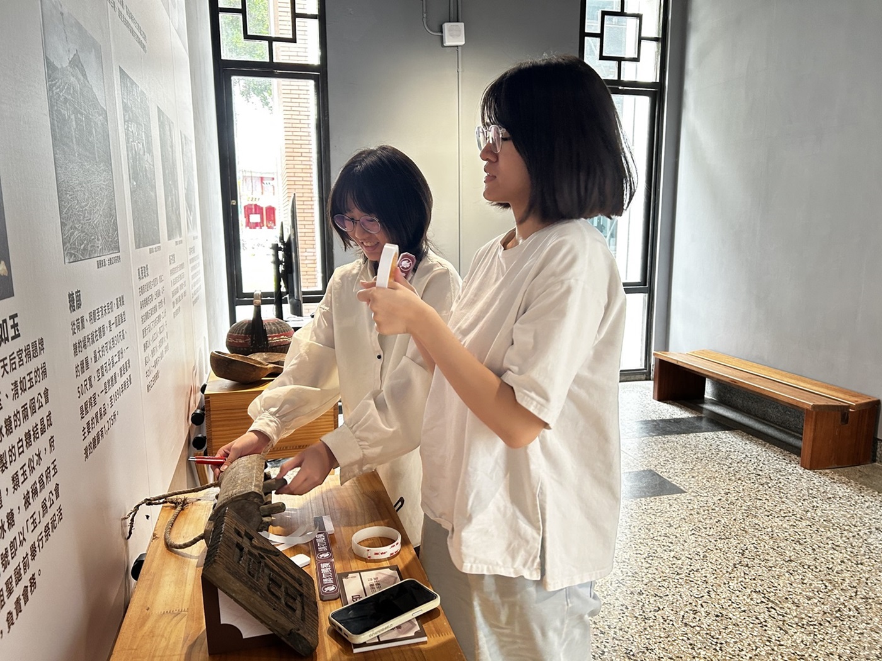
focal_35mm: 26
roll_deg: +0.6
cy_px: 330
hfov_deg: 67.3
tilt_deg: -8.9
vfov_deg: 53.1
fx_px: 662
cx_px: 441
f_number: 1.5
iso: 125
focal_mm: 5.7
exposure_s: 1/60
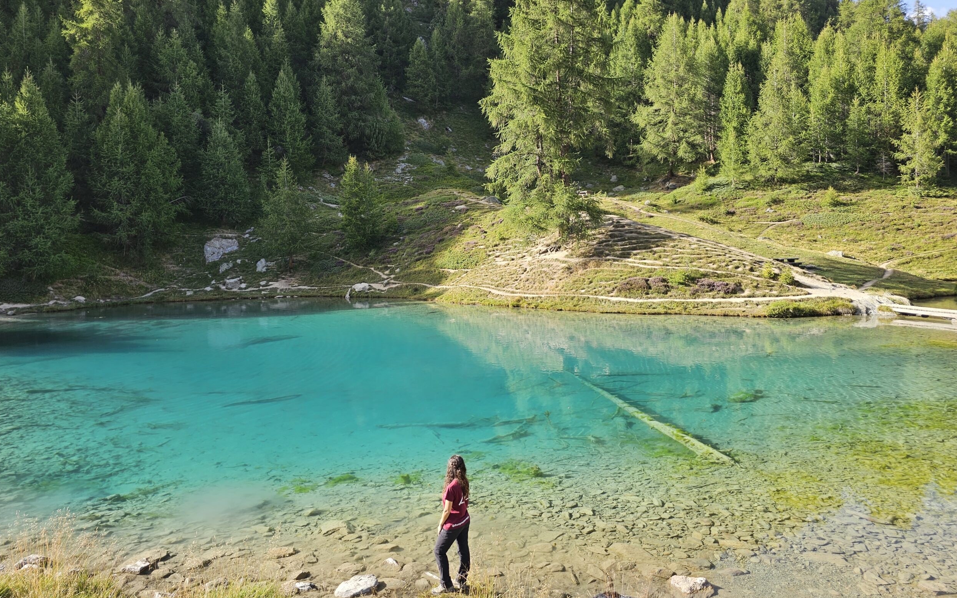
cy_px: 257
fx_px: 652
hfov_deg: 72.5
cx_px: 467
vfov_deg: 49.1
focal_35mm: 25
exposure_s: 1/172
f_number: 1.7
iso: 10
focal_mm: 6.3
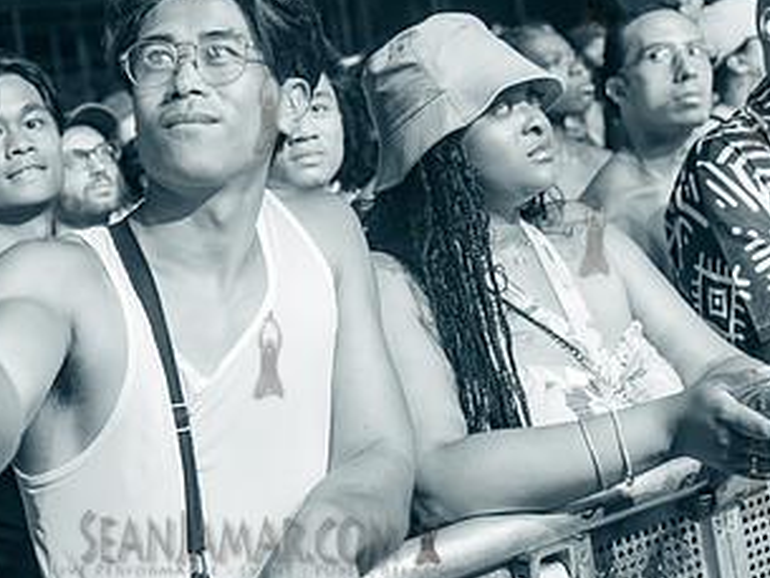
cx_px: 268
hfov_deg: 30.1
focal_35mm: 64
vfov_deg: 22.6
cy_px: 110
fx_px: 1424
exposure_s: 1/250
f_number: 3.2
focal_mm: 35
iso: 4000
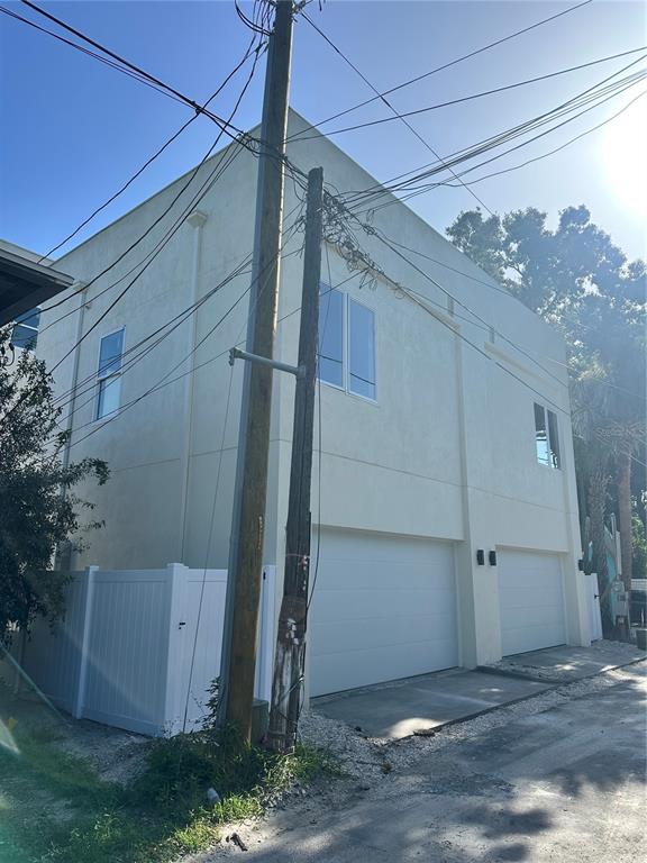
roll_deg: -1.8
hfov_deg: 56.8
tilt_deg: +15.1
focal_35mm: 24
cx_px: 324
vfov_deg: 71.6
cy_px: 432
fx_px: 598
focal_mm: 6.86
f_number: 1.78
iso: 80
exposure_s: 1/4348
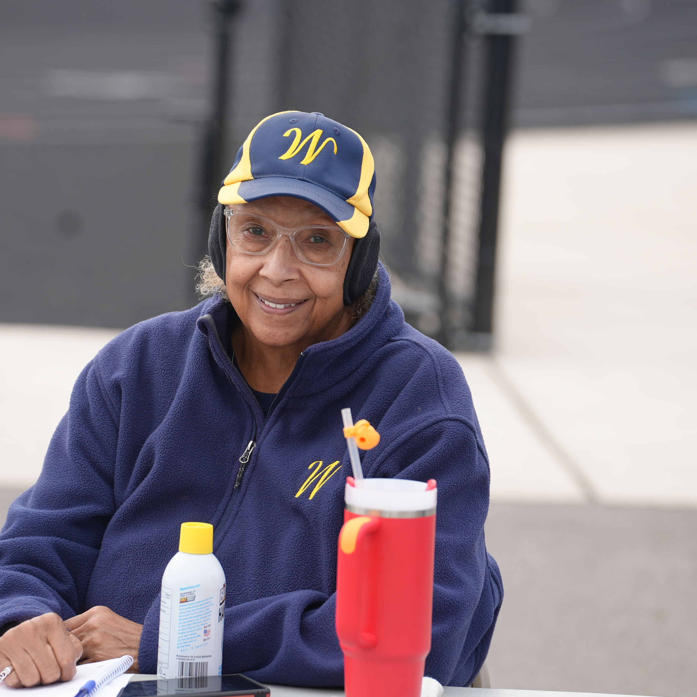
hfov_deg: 9.7
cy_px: 349
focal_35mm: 180
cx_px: 255
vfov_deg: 9.7
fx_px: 4100
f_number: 4
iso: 80
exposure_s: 1/160
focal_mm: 141
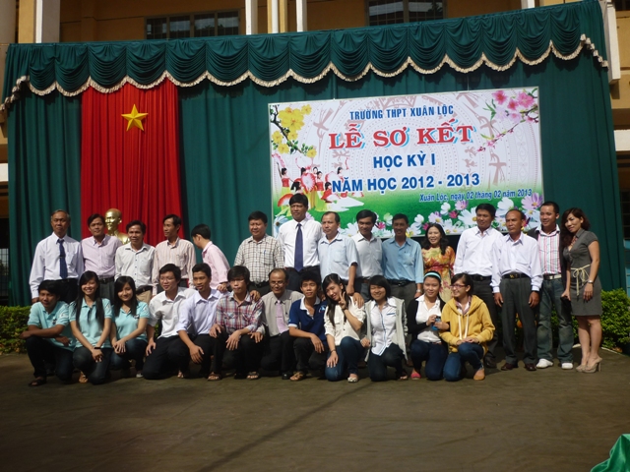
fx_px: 601
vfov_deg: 42.9
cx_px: 315
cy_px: 236
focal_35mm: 33
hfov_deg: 55.4
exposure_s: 1/250
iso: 80
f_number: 8
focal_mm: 5.5
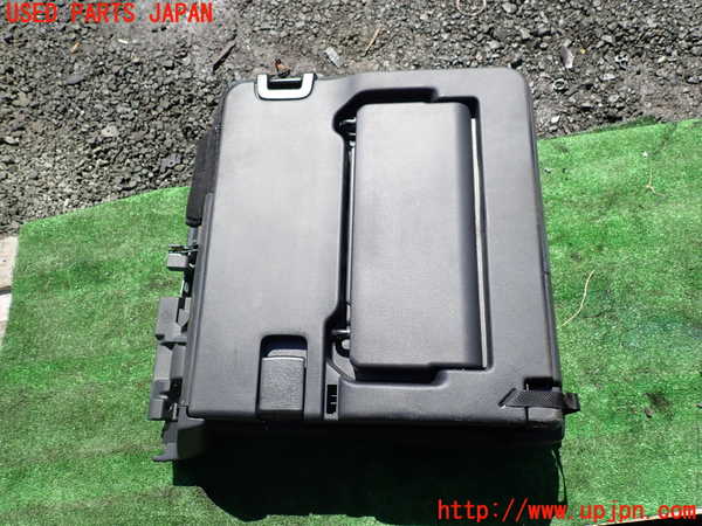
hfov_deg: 69.4
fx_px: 507
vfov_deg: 54.9
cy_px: 263
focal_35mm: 25
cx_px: 351
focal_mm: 4.5
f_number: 2.8
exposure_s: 1/800
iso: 100
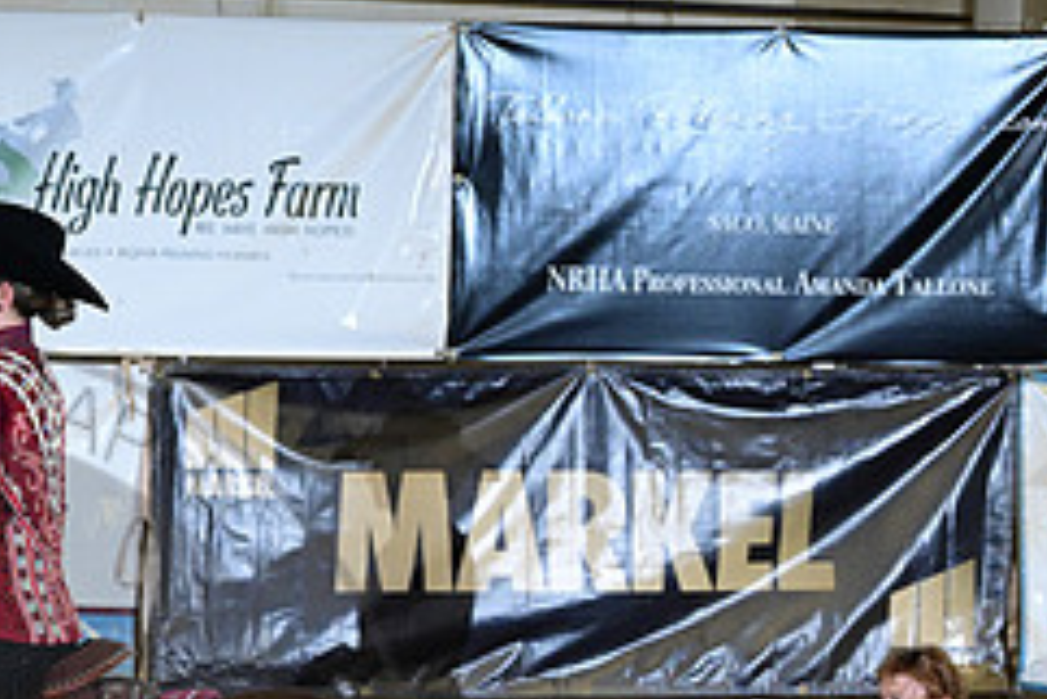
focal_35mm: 313
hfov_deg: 6.5
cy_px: 823
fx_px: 9108
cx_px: -96
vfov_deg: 4.4
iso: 5000
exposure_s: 1/200
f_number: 6.3
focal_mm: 130
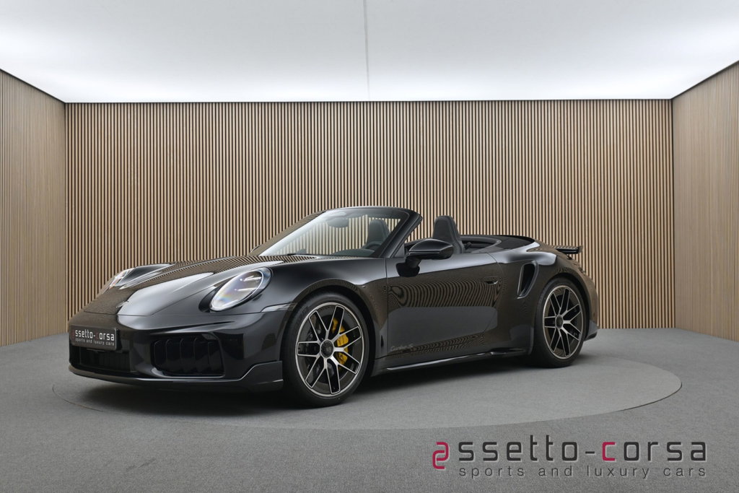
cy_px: 246
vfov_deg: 32.5
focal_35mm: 41
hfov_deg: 47.1
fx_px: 847
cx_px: 370
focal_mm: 27.5
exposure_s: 1/40
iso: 400
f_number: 4.5
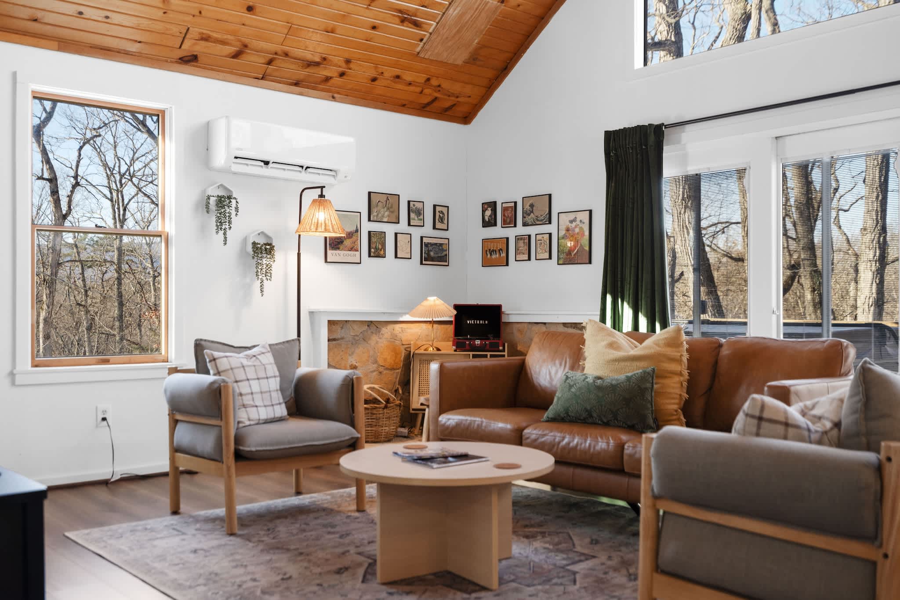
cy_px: 300
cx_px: 450
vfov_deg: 37.8
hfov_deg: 54.4
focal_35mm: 35
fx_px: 875
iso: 320
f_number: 4
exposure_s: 1/60
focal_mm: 35
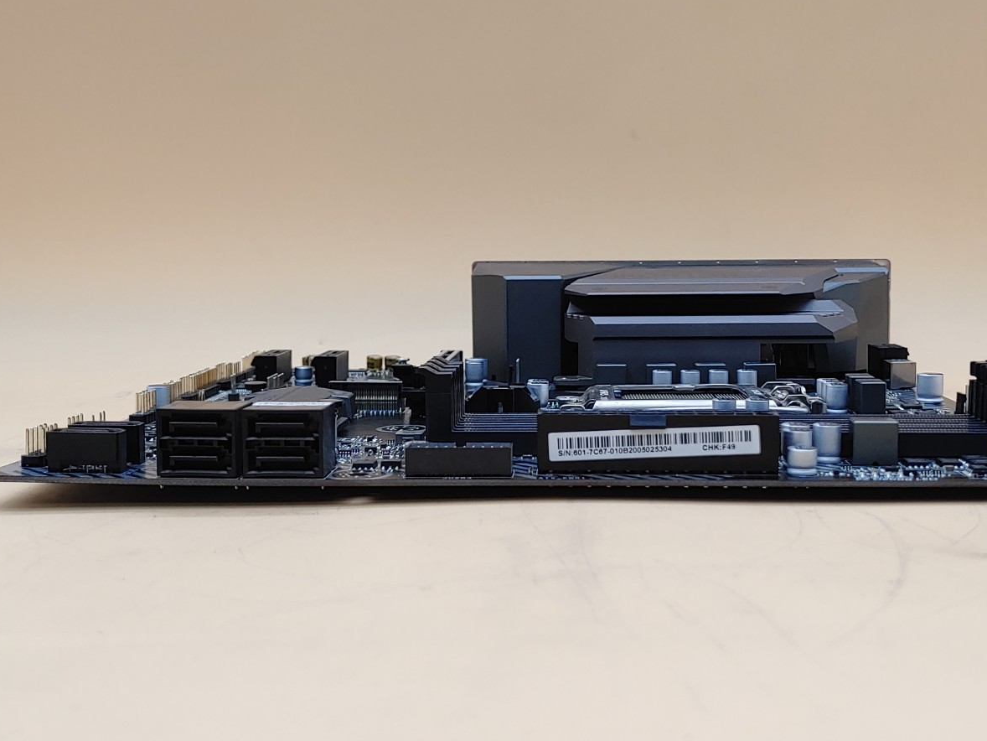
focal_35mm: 44
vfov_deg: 32.9
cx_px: 551
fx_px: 1255
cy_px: 355
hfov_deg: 42.9
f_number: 1.8
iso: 50
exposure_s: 1/118
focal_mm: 4.36
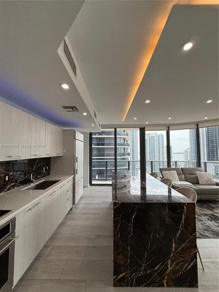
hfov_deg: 85.7
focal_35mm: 14
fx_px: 118
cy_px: 146
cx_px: 110
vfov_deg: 102.1
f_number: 2.2
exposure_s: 1/286
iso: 64
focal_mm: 2.22
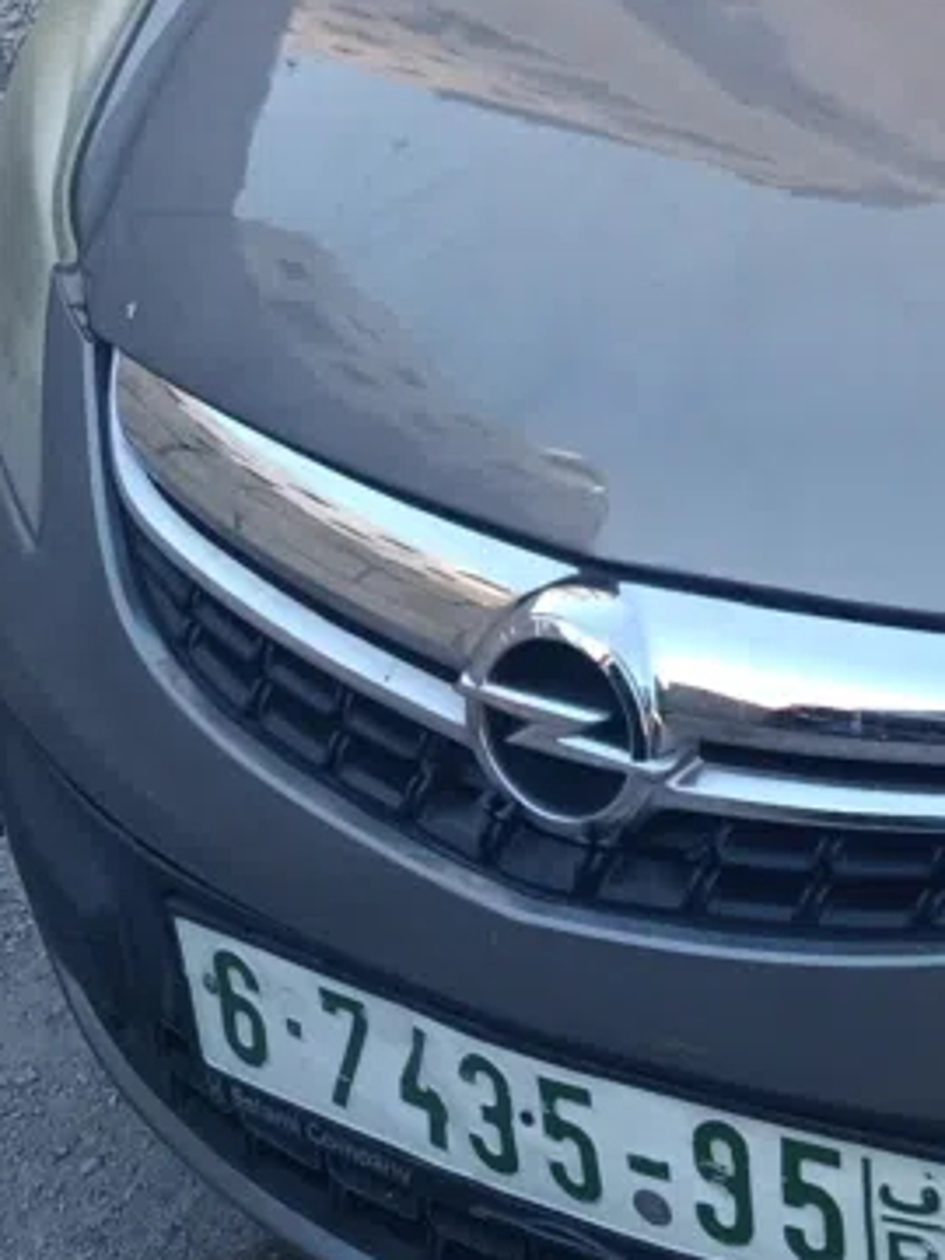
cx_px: 1729
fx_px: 3312
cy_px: 86
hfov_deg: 14.2
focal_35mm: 91
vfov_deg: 21.0
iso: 120
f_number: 1.7
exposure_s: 1/100
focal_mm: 5.24
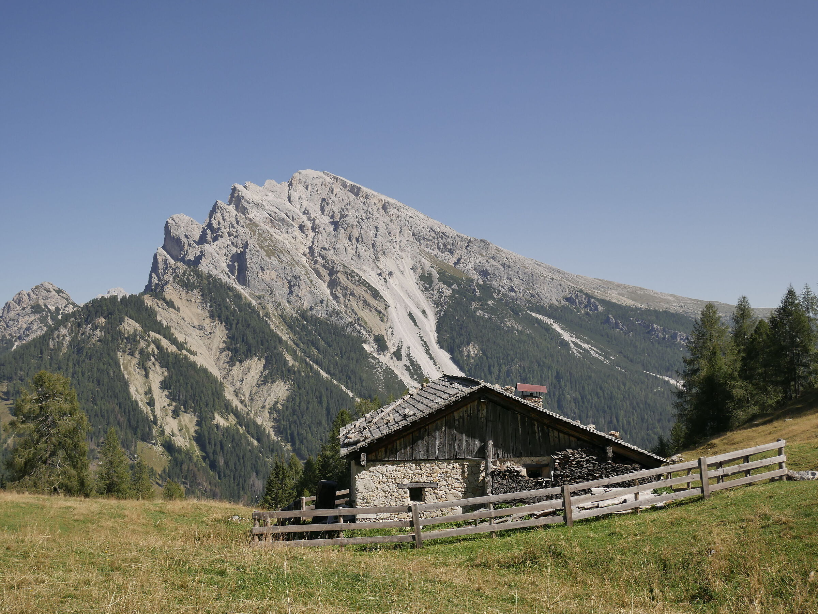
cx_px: 409
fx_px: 804
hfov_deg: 53.9
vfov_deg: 41.8
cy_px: 307
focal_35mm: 34
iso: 200
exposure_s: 1/1300
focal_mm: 17
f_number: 5.6
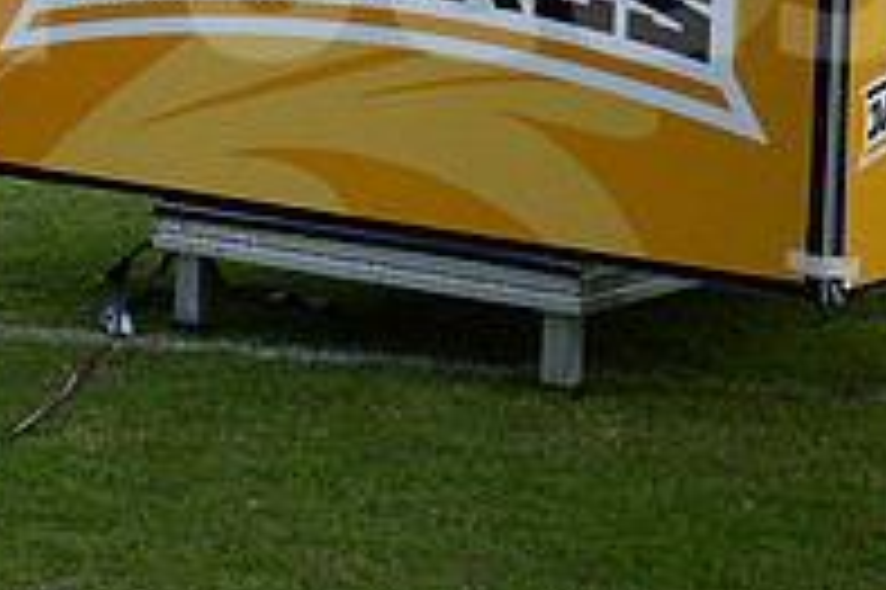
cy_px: -92
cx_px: -202
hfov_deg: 17.4
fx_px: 2754
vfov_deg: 12.0
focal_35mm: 112
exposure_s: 1/160
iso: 1100
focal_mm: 38
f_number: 2.8
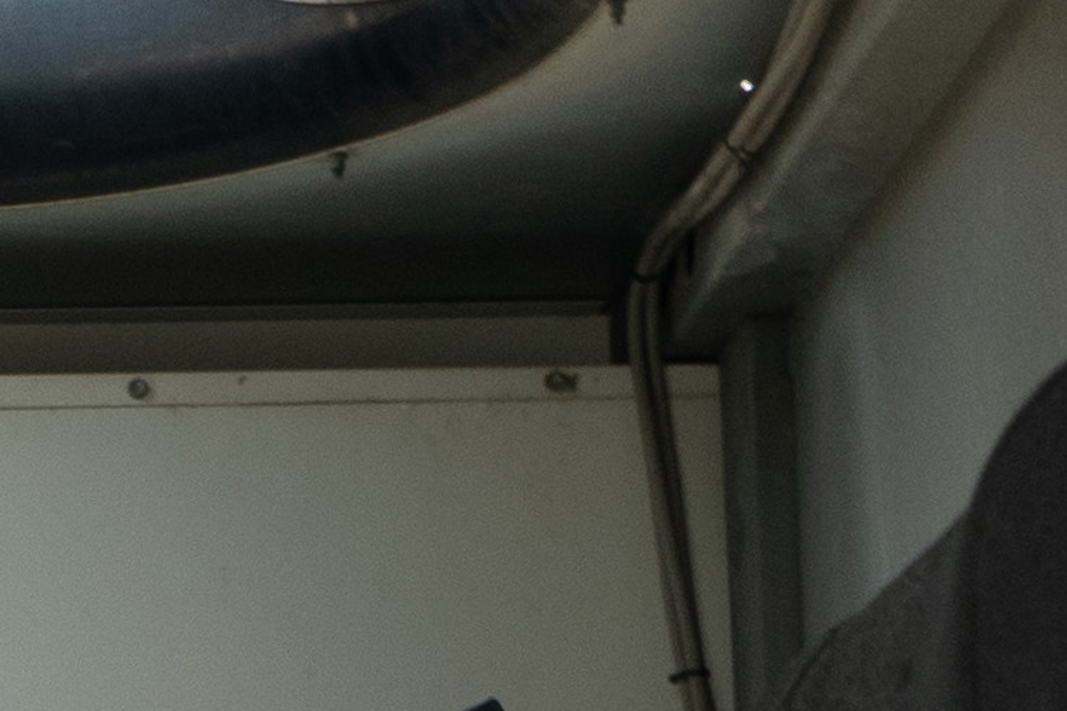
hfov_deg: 10.7
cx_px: -295
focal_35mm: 188
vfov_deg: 7.2
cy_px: 1037
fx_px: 5571
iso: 800
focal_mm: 24
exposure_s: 1/60
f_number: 5.6
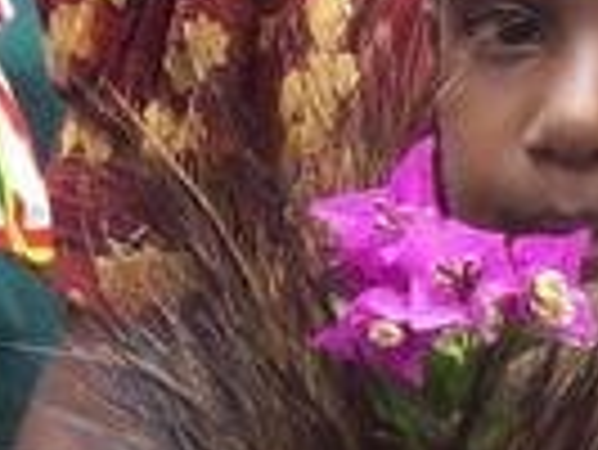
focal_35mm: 277
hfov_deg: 7.1
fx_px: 4790
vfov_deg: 5.3
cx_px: 504
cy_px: 722
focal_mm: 6
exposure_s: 1/329
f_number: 2.7
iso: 80
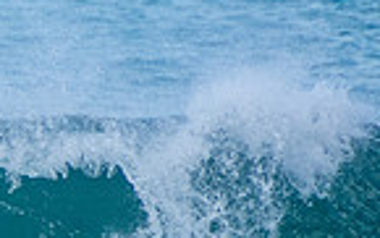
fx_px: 25371
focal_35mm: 2447
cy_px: 221
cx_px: -359
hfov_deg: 0.9
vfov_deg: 0.5
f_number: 5.6
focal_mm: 400
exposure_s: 1/2000
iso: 640
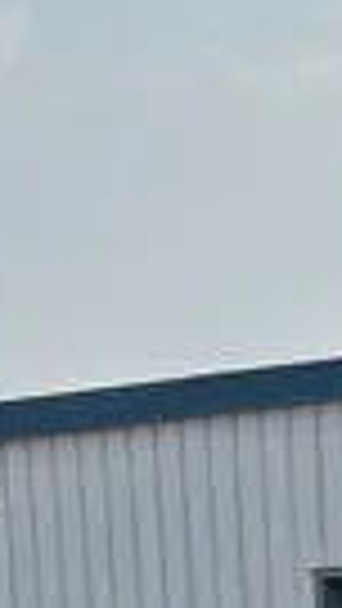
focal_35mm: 154
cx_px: 846
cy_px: 1344
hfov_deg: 7.3
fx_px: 2481
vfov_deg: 11.9
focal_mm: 5.1
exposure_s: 1/3623
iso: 50
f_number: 1.6
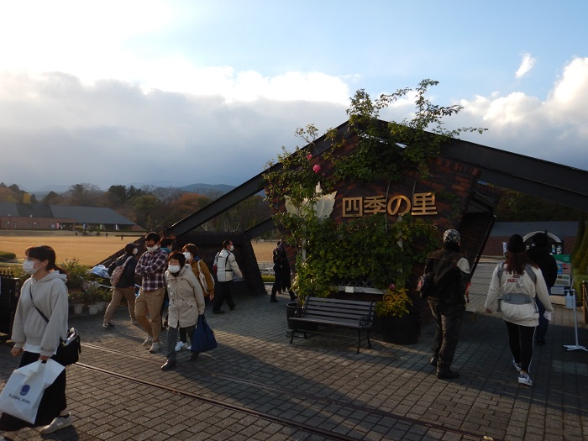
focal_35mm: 24
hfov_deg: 71.6
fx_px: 408
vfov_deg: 56.8
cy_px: 220
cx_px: 294
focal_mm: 4.3
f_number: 2.8
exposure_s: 1/800
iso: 125
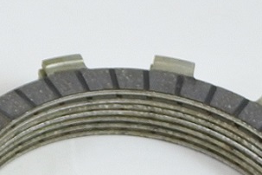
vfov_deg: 8.1
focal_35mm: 152
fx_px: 1106
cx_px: -176
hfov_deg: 12.6
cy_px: 474
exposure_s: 1/160
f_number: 3.5
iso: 400
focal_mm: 10
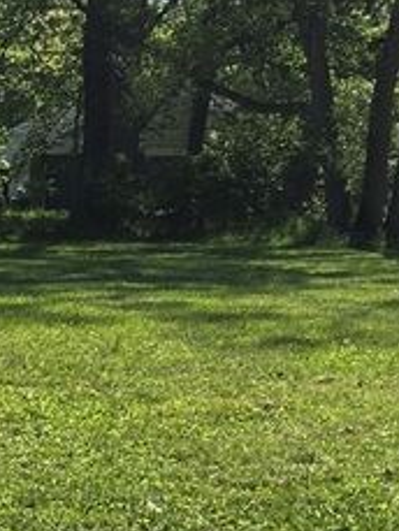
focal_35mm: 137
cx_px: -84
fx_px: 2104
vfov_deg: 14.1
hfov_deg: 10.6
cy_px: 576
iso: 40
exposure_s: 1/2921
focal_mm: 5.4
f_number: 1.8
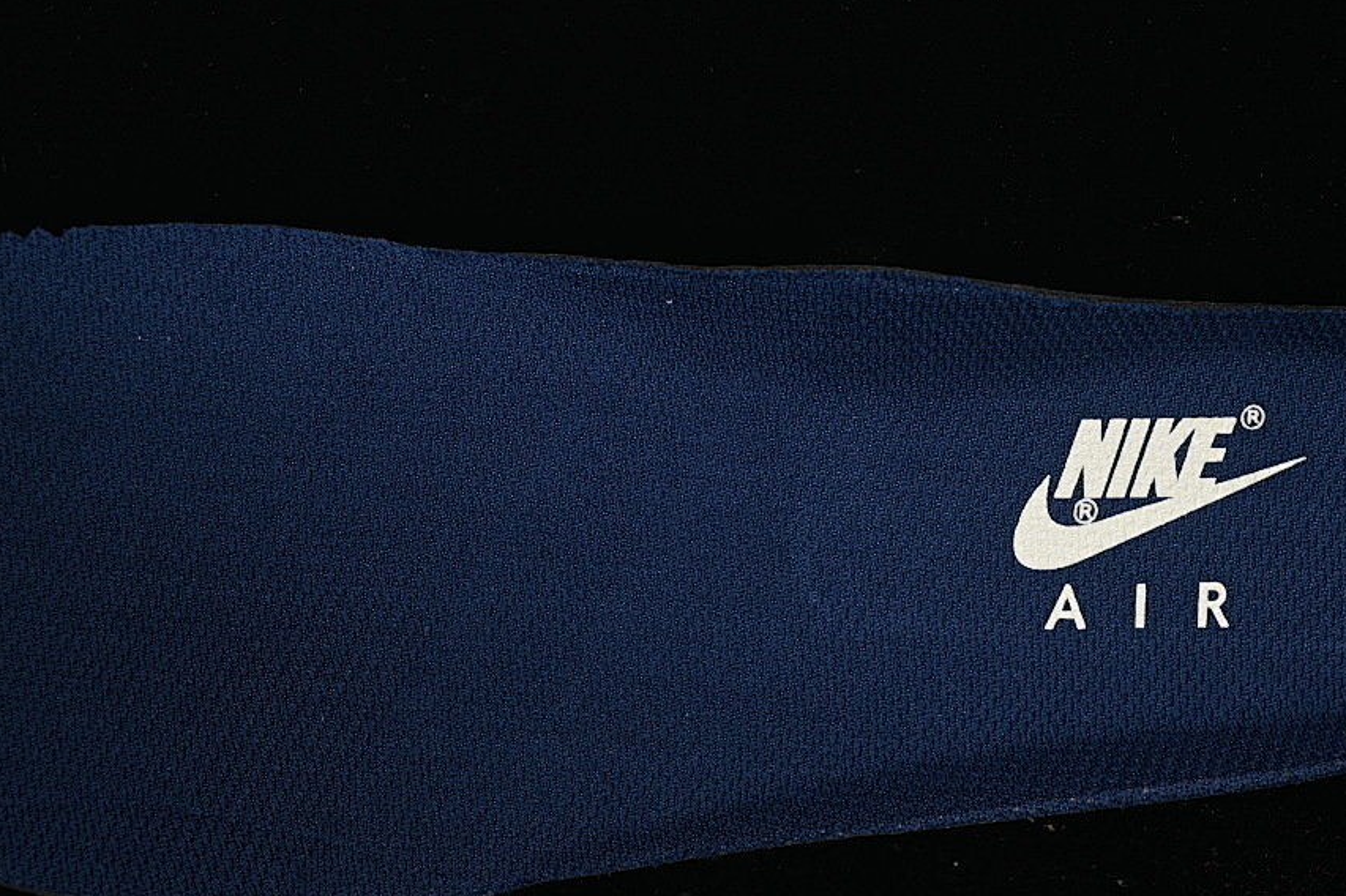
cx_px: 619
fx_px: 3550
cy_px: 557
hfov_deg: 21.5
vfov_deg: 14.4
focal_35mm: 95
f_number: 7.1
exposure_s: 1/60
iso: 160
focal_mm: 50
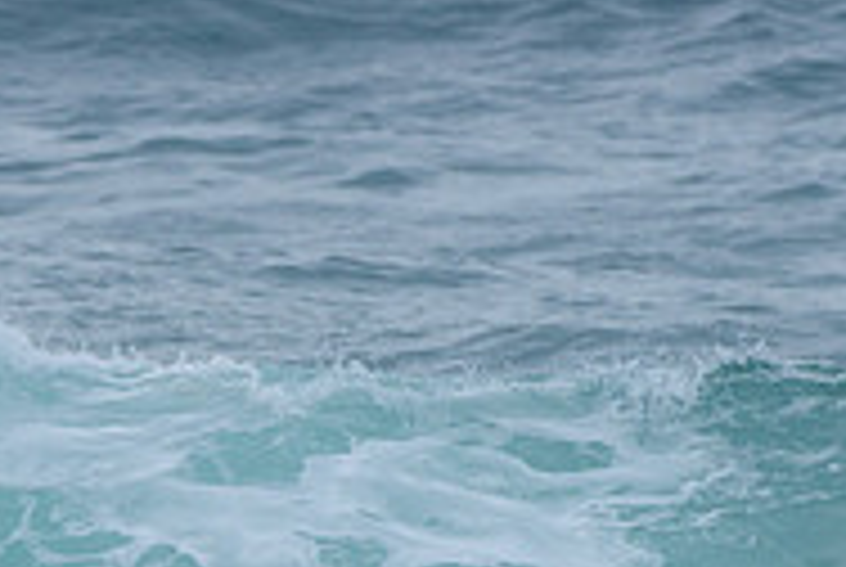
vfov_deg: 0.7
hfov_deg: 1.1
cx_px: -176
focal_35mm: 1887
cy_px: 564
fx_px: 44414
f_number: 5.6
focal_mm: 500
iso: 640
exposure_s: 1/1250
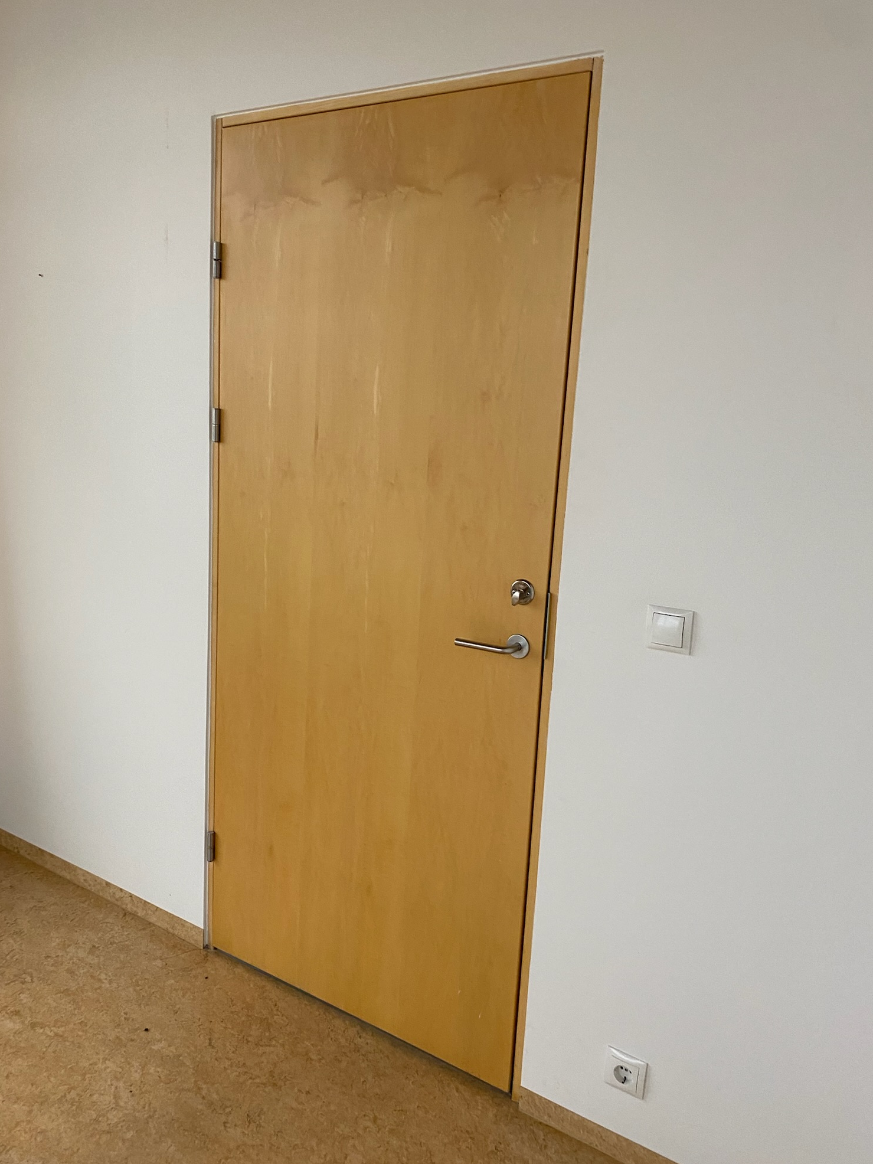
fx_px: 908
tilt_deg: -9.0
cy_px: 584
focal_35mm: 27
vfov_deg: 65.3
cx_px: 433
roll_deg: -3.2
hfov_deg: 51.4
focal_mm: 4.25
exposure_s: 1/91
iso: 125
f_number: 1.8
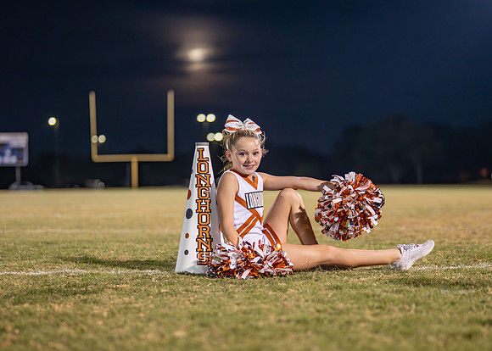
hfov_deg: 26.4
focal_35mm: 75
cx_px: 267
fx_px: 1047
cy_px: 194
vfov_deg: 19.0
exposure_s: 1/500
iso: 1000
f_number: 1.2
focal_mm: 50
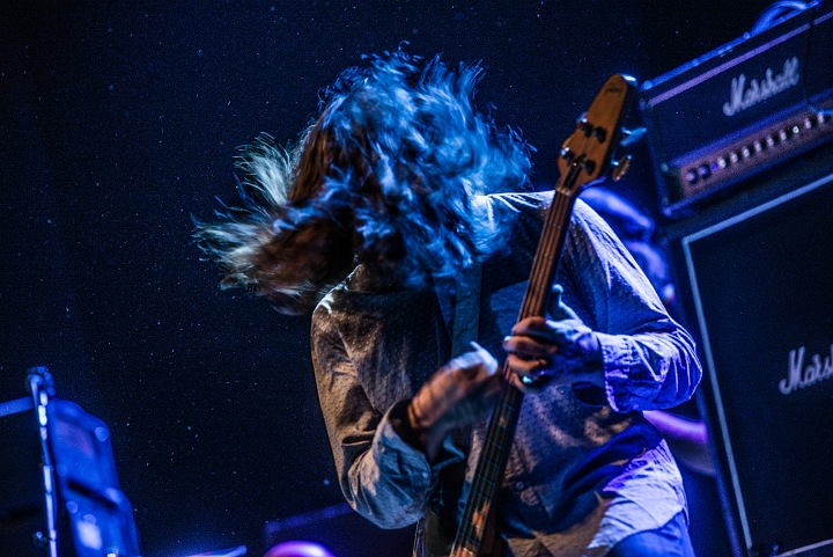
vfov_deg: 8.1
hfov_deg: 12.1
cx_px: 416
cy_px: 278
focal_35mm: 170
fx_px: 3936
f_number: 2.8
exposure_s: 1/80
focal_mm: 170
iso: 800
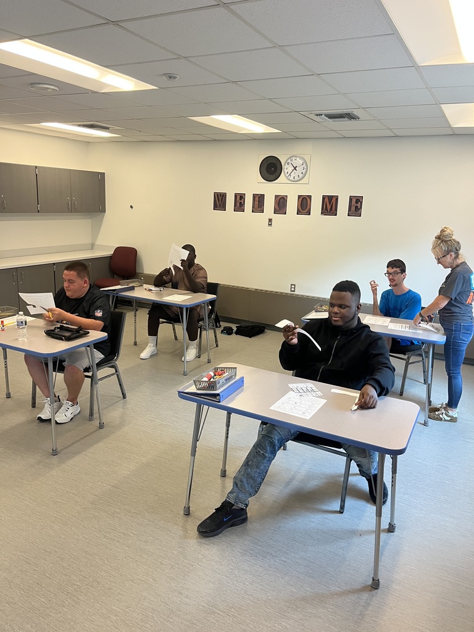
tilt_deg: -12.1
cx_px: 237
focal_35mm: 26
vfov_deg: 67.3
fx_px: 475
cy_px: 316
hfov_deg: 53.1
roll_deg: -1.3
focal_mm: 5.1
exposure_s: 1/60
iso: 125
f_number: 1.6
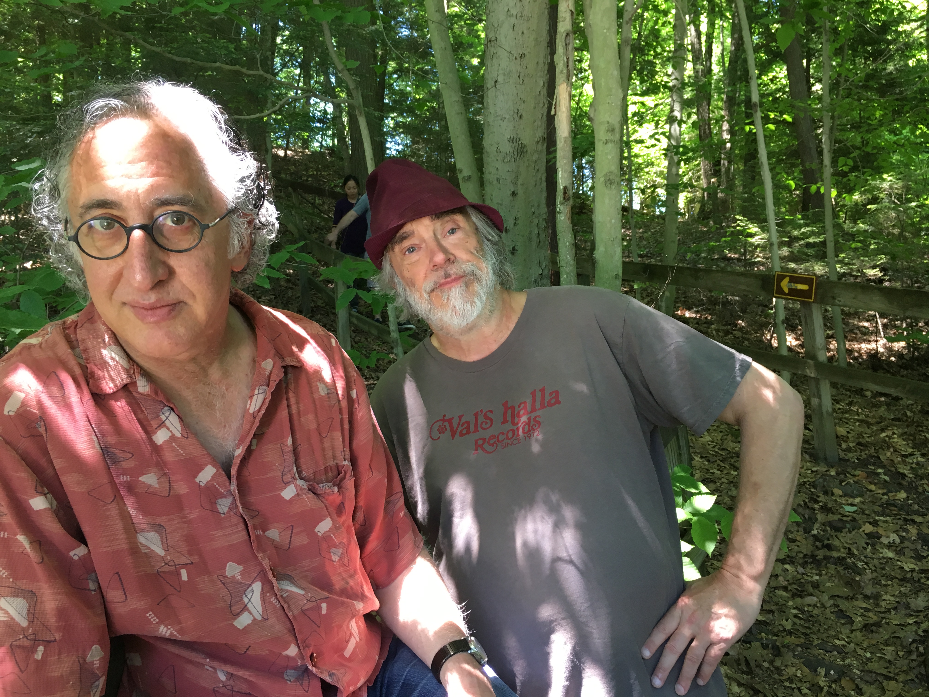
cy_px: 348
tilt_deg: +4.3
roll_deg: +1.3
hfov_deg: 61.7
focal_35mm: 29
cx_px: 464
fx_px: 778
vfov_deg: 48.2
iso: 64
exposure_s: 1/30
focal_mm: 4.15
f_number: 2.2
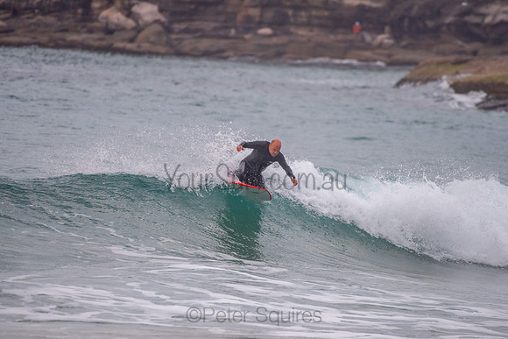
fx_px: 8654
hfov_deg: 3.4
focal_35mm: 613
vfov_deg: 2.2
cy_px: 172
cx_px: 254
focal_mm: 500
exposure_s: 1/800
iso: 560
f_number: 5.6
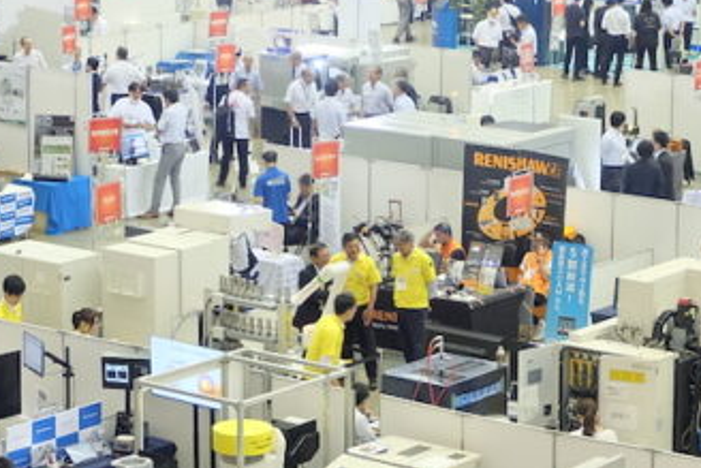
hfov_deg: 15.6
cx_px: 449
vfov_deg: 10.4
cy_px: 32
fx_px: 2552
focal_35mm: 131
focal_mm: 28.2
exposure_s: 1/30
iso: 1250
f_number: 4.5
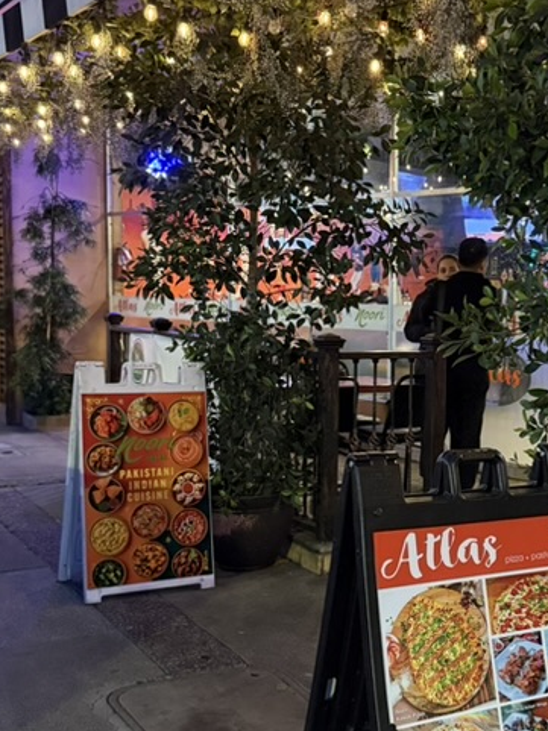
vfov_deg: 37.5
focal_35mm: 51
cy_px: 370
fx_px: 1077
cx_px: 437
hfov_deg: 28.0
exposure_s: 1/30
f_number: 1.78
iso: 1000
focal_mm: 6.76
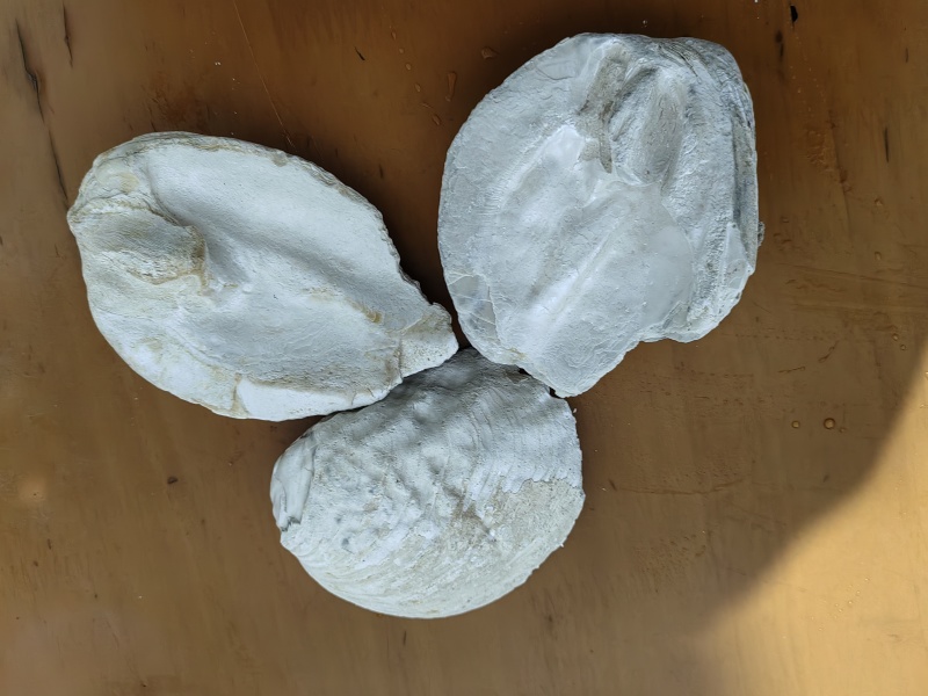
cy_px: 348
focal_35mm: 27
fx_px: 724
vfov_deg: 51.4
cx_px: 464
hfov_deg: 65.3
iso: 400
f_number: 1.9
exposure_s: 1/33.3
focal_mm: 5.52
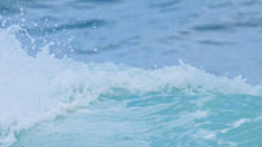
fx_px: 19831
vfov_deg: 0.4
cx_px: -229
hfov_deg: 0.8
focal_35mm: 2855
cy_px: 224
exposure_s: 1/1600
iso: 1100
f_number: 11
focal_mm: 600
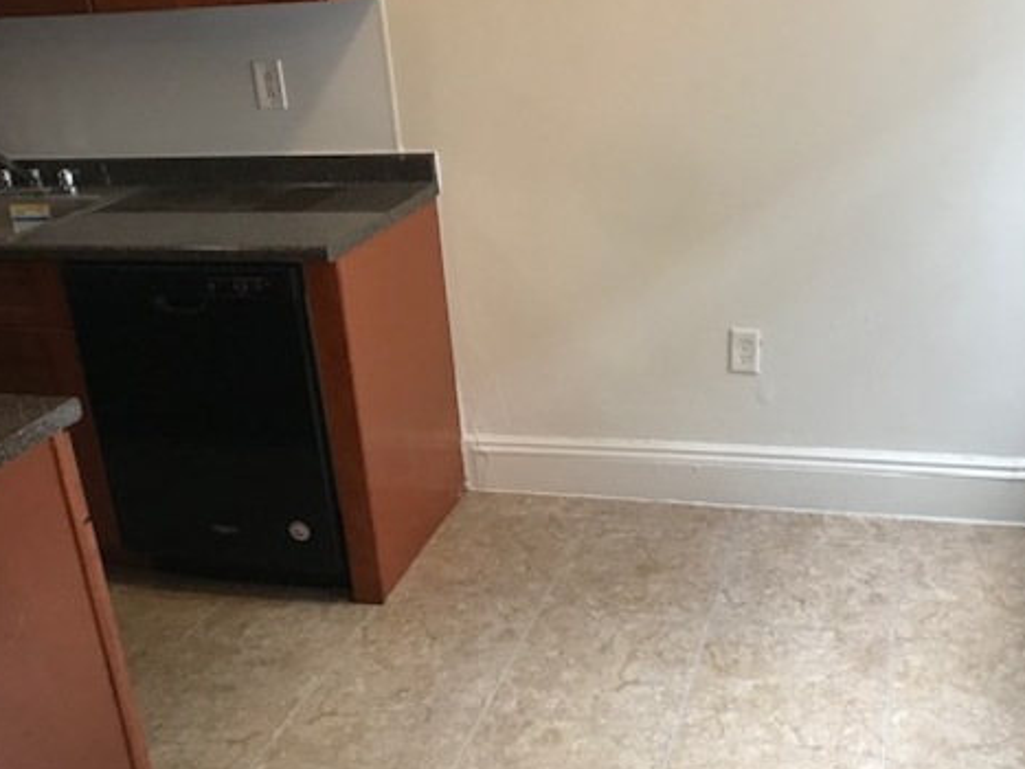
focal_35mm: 40
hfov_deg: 46.7
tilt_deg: -20.8
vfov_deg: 35.9
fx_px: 1184
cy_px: 378
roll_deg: +3.7
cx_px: 578
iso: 40
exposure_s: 1/30
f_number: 1.8
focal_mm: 3.99
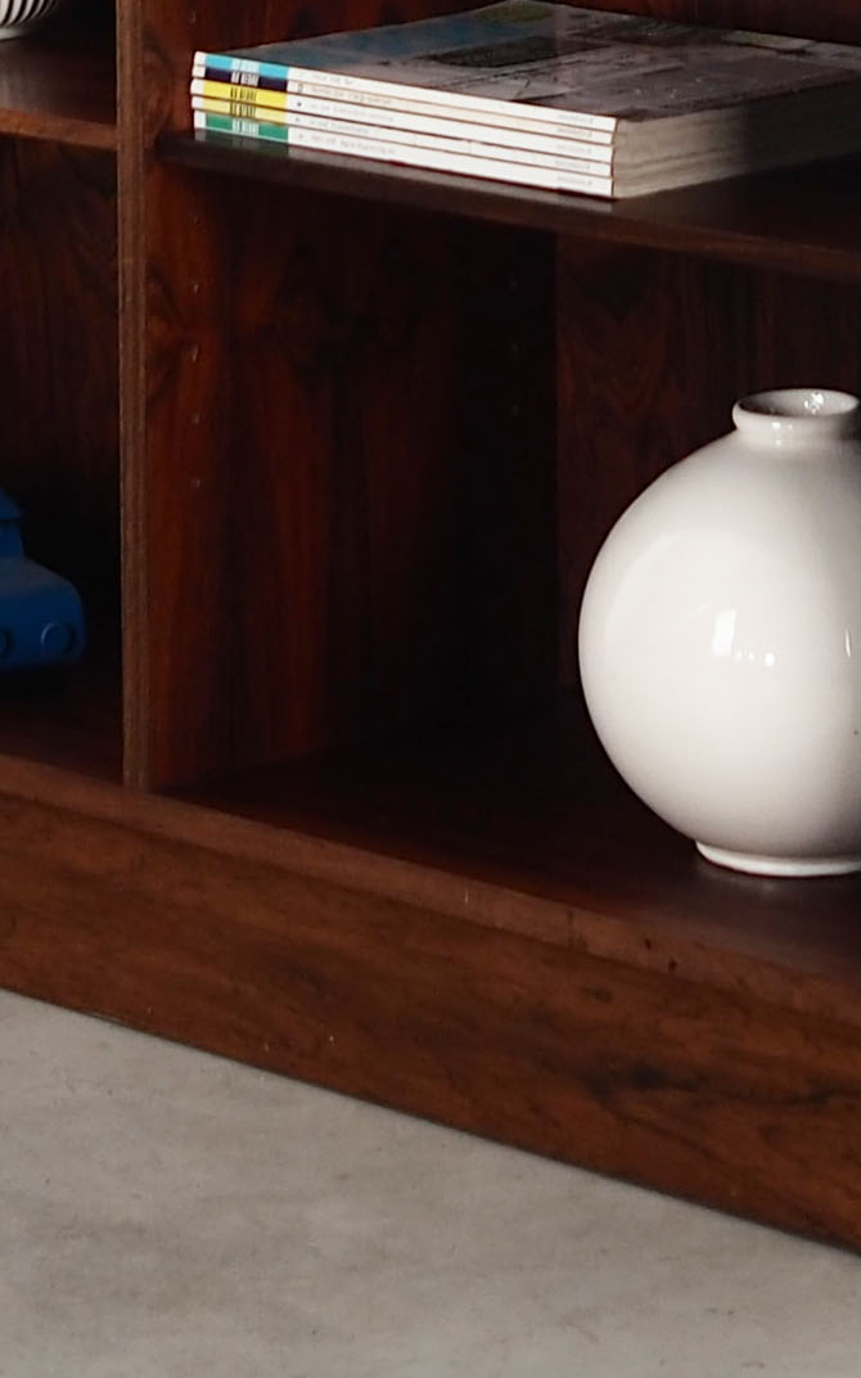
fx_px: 6420
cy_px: -933
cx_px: 432
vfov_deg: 11.5
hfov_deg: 7.7
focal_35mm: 171
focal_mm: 17
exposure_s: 1/25
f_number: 2.8
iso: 200
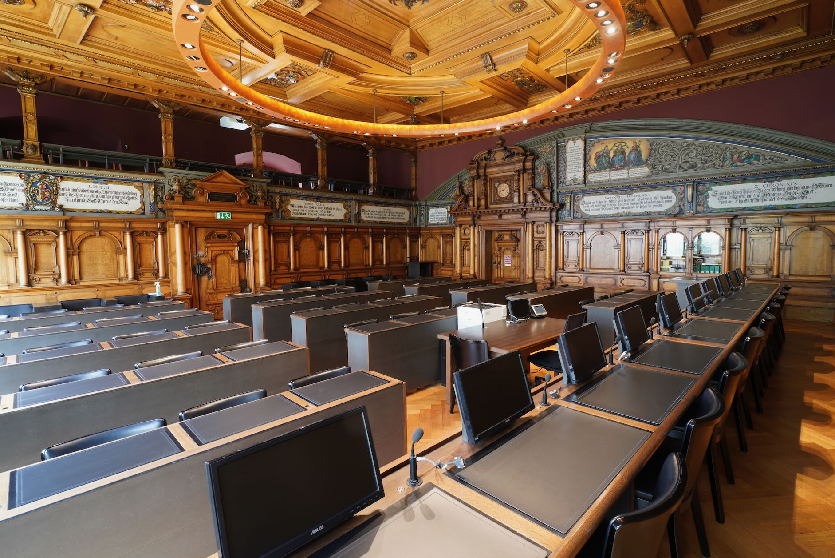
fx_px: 394
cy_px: 263
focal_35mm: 17
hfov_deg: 93.2
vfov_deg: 70.4
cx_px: 441
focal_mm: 16
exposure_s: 3.2
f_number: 11
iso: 100
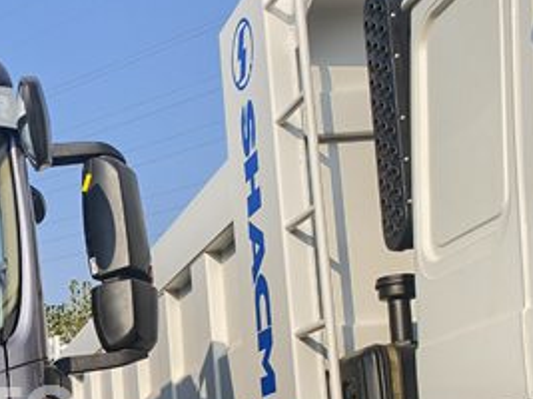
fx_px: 1062
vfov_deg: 20.5
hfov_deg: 23.3
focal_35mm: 69
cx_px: -244
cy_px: 415
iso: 72
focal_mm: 5.6
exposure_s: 1/2004
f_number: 1.57
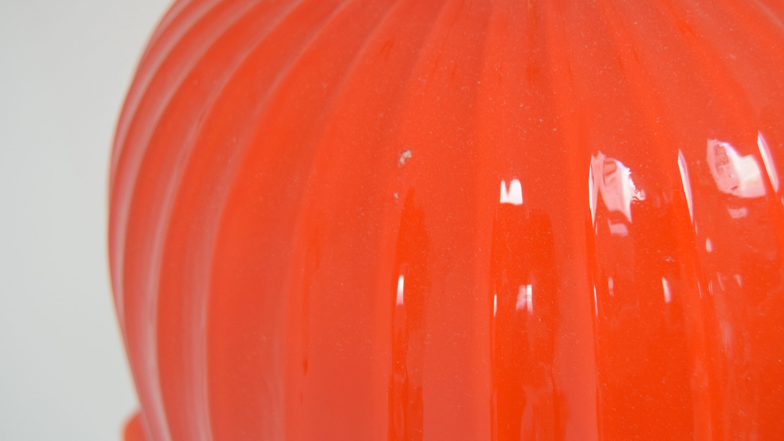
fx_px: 1030
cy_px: 182
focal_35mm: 50
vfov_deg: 24.1
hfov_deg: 41.7
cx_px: 397
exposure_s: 1/125
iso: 1600
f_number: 5.6
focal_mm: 31
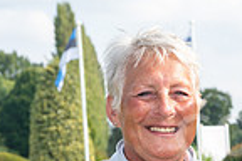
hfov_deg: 11.0
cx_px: 397
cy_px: 237
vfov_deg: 7.6
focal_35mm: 177
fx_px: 1190
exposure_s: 1/200
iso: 125
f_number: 6.3
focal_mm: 44
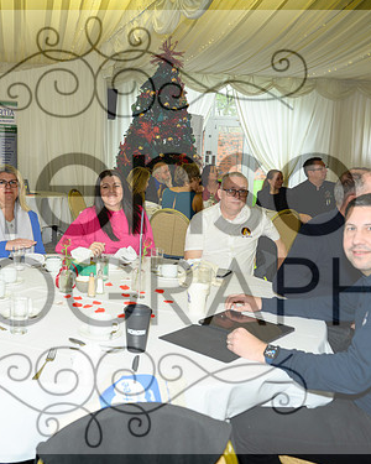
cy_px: 231
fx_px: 522
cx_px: 93
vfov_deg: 47.9
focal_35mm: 38
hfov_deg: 38.2
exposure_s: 1/160
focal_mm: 26
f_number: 4.5
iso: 1250
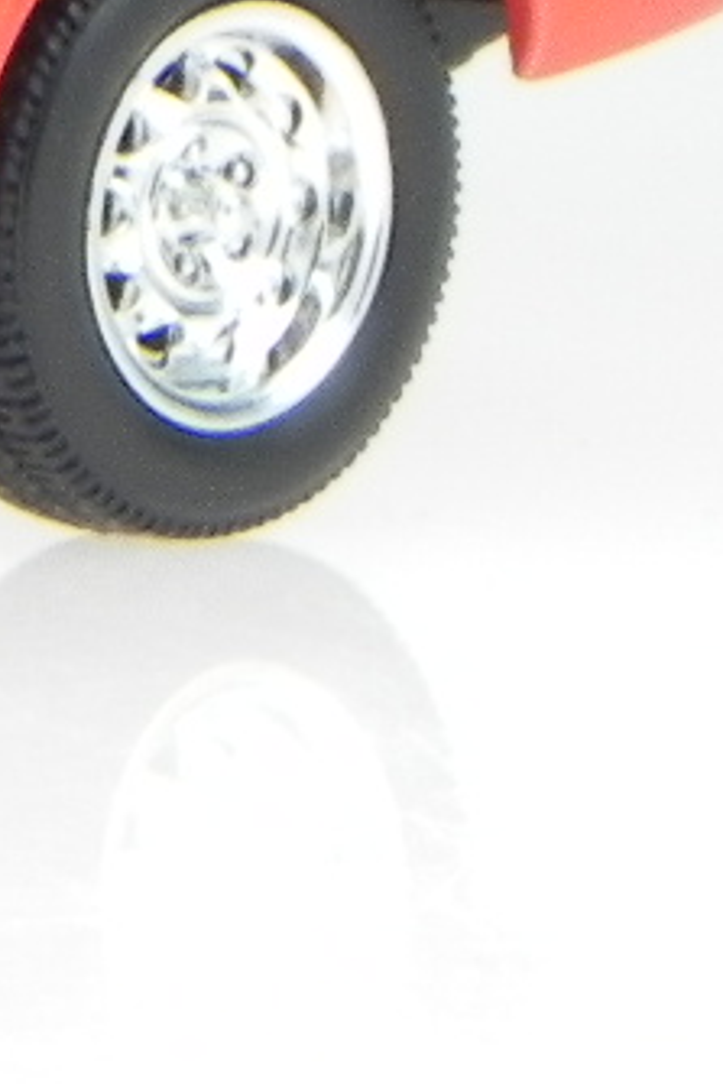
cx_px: -1543
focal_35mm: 642
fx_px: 19319
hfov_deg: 2.1
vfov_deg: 3.2
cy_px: -133
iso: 223
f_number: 8
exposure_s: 1/22
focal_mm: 23
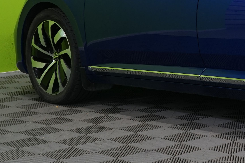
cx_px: 362
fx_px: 735
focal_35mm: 108
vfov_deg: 12.6
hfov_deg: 17.2
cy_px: 14
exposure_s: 1/30
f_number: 6.3
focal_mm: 31
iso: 640
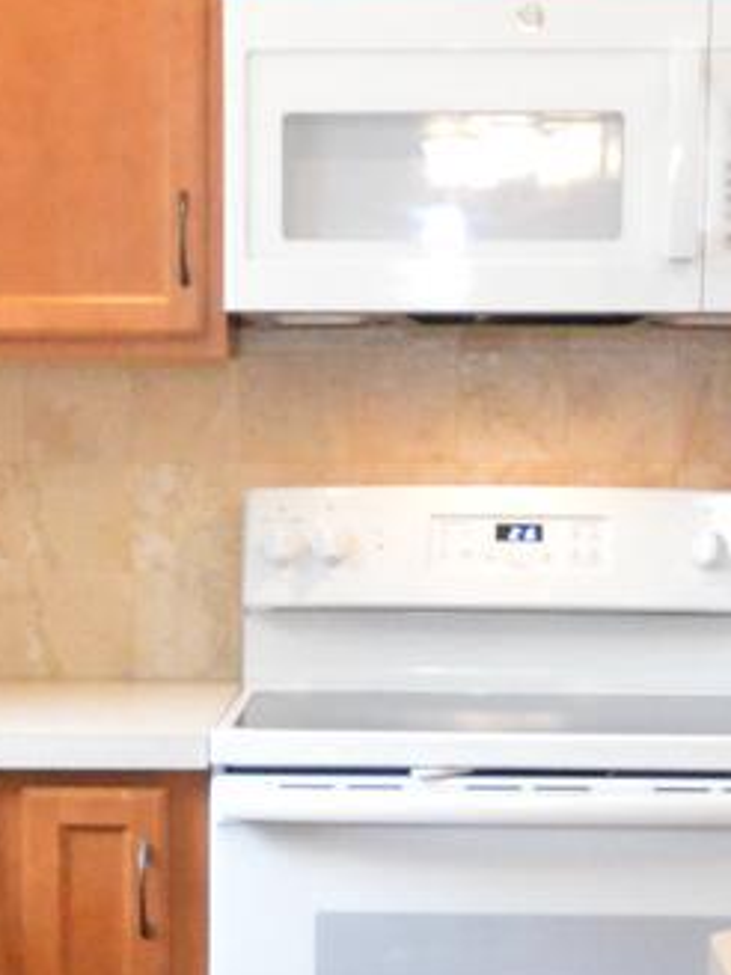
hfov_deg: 16.4
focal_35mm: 90
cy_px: 846
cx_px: 264
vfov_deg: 21.4
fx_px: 2534
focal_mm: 10
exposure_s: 1/100
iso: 3200
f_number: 5
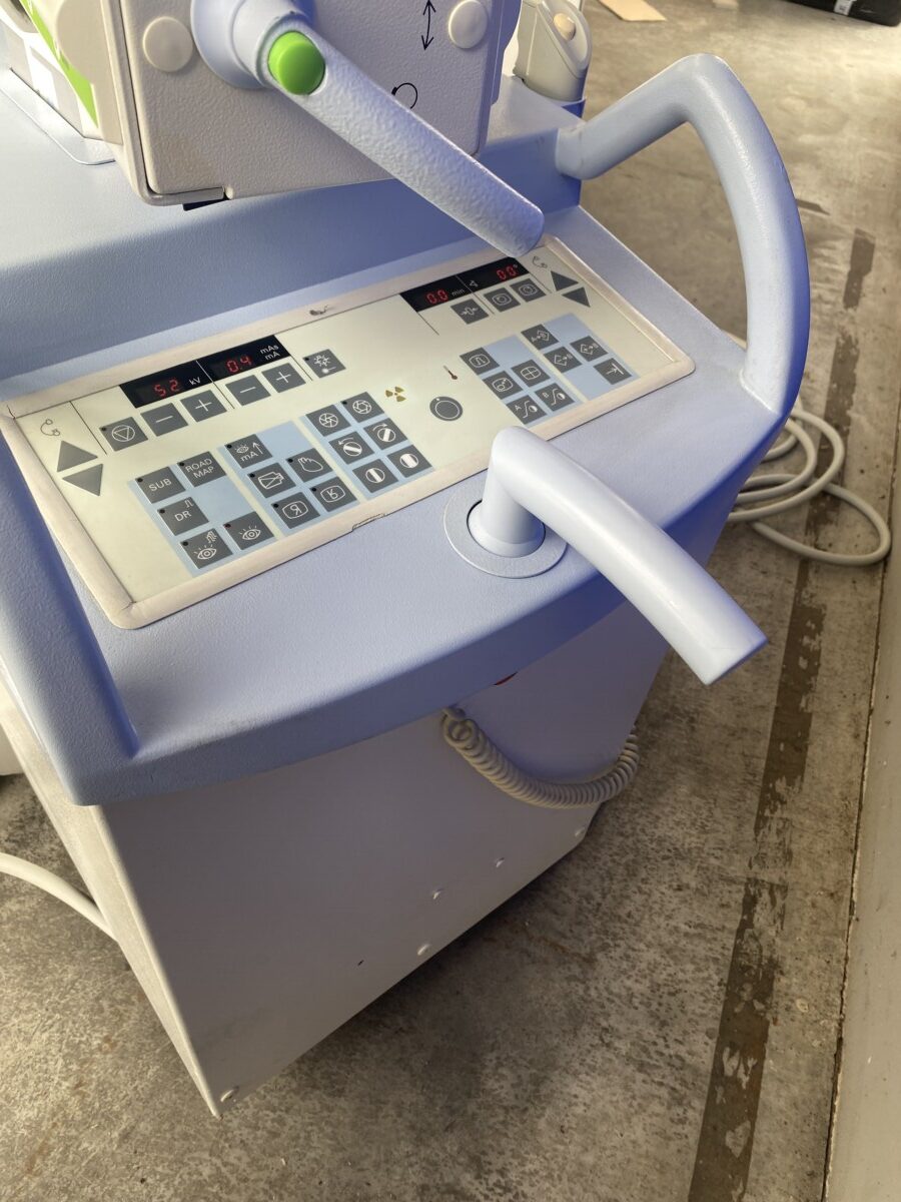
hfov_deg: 53.1
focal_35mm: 26
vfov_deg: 67.3
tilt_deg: -48.0
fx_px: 902
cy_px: 601
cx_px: 450
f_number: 1.8
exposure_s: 1/116
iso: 32
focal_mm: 4.25
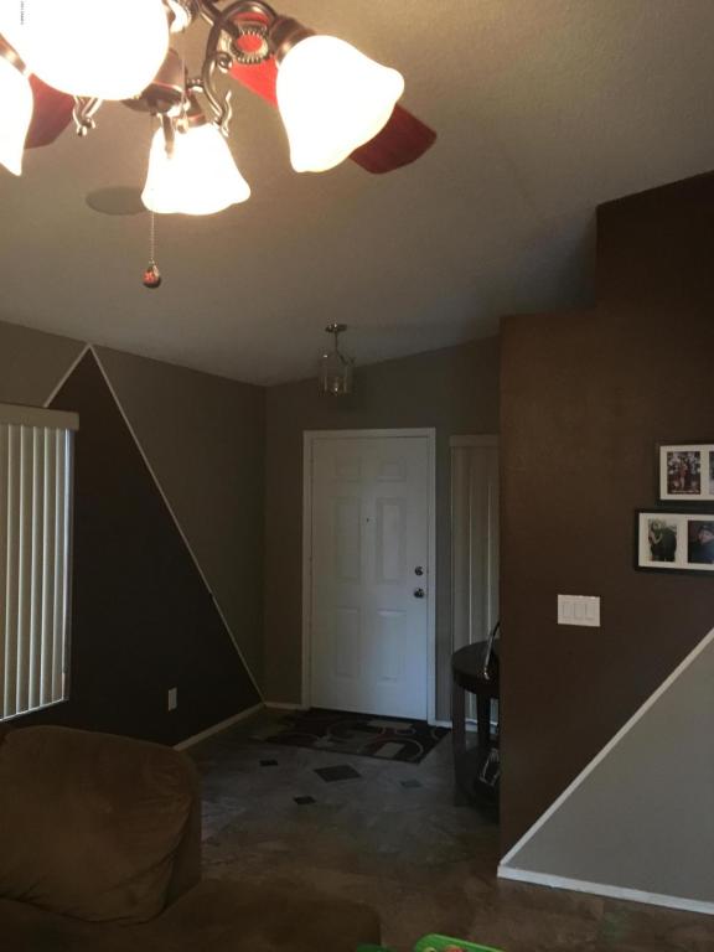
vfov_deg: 61.7
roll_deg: +1.0
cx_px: 357
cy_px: 476
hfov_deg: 48.2
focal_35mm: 29
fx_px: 798
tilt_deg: +3.7
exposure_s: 1/15
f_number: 2.2
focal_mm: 4.15
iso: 250
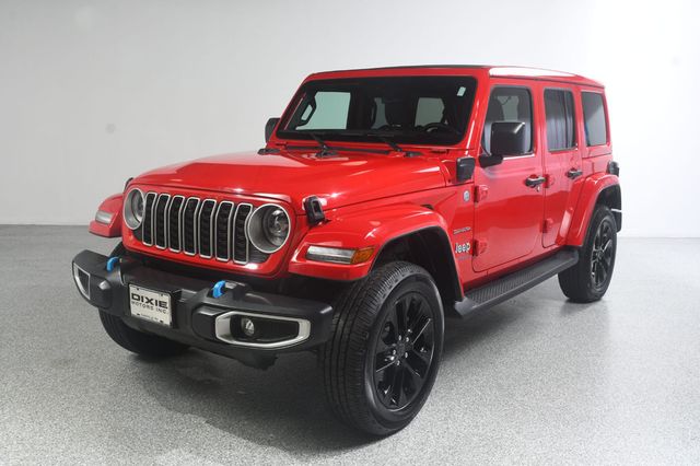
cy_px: 233
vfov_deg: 38.8
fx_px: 661
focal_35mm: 34
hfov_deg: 55.8
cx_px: 350
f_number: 8
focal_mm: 23
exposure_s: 1/160
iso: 100
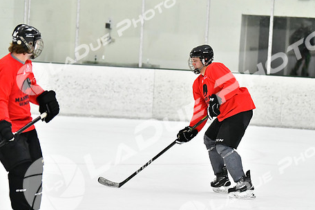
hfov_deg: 8.6
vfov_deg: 5.8
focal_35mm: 239
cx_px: 176
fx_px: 2088
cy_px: 115
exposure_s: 1/1600
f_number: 2.8
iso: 6400
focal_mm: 125
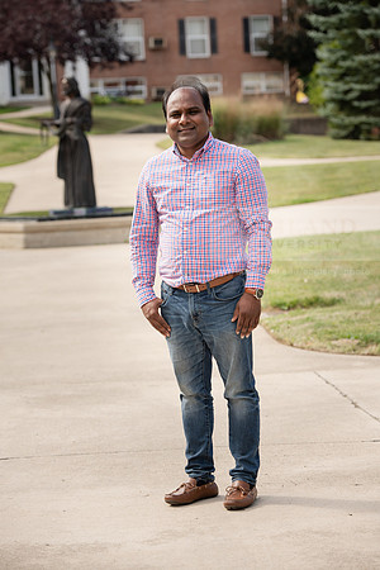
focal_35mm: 105
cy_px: 285
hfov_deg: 13.0
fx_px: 1662
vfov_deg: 19.5
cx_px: 190
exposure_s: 1/320
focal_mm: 105
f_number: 5
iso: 160
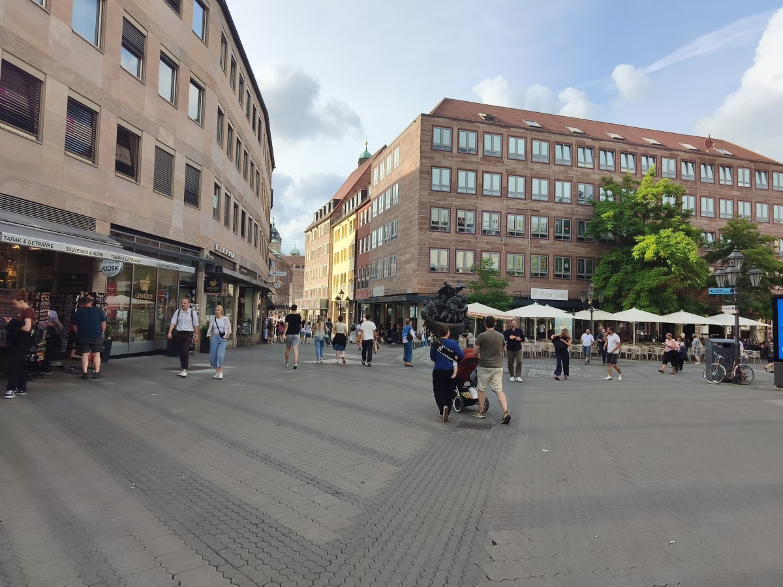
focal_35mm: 23
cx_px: 392
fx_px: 520
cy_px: 294
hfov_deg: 73.9
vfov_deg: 58.9
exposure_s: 1/493
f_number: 1.7
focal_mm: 6.06
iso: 50
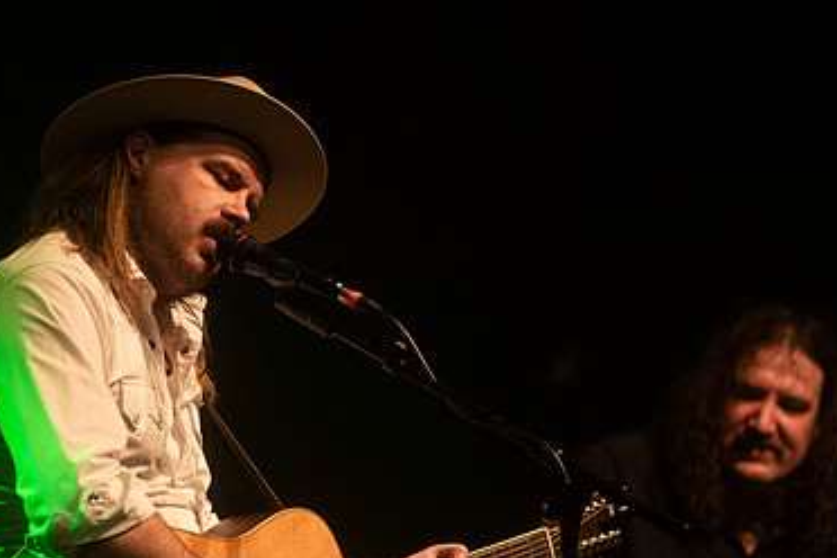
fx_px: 6509
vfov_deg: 4.9
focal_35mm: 280
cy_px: 337
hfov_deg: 7.4
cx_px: 434
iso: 2500
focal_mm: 160
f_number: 3.2
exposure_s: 1/160
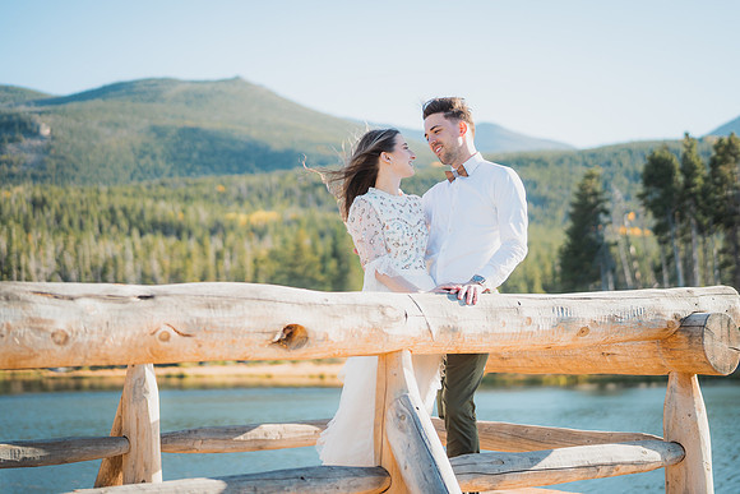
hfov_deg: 37.0
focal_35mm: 54
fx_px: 1105
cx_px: 370
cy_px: 247
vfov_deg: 25.2
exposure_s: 1/4000
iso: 200
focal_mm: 50
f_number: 1.4
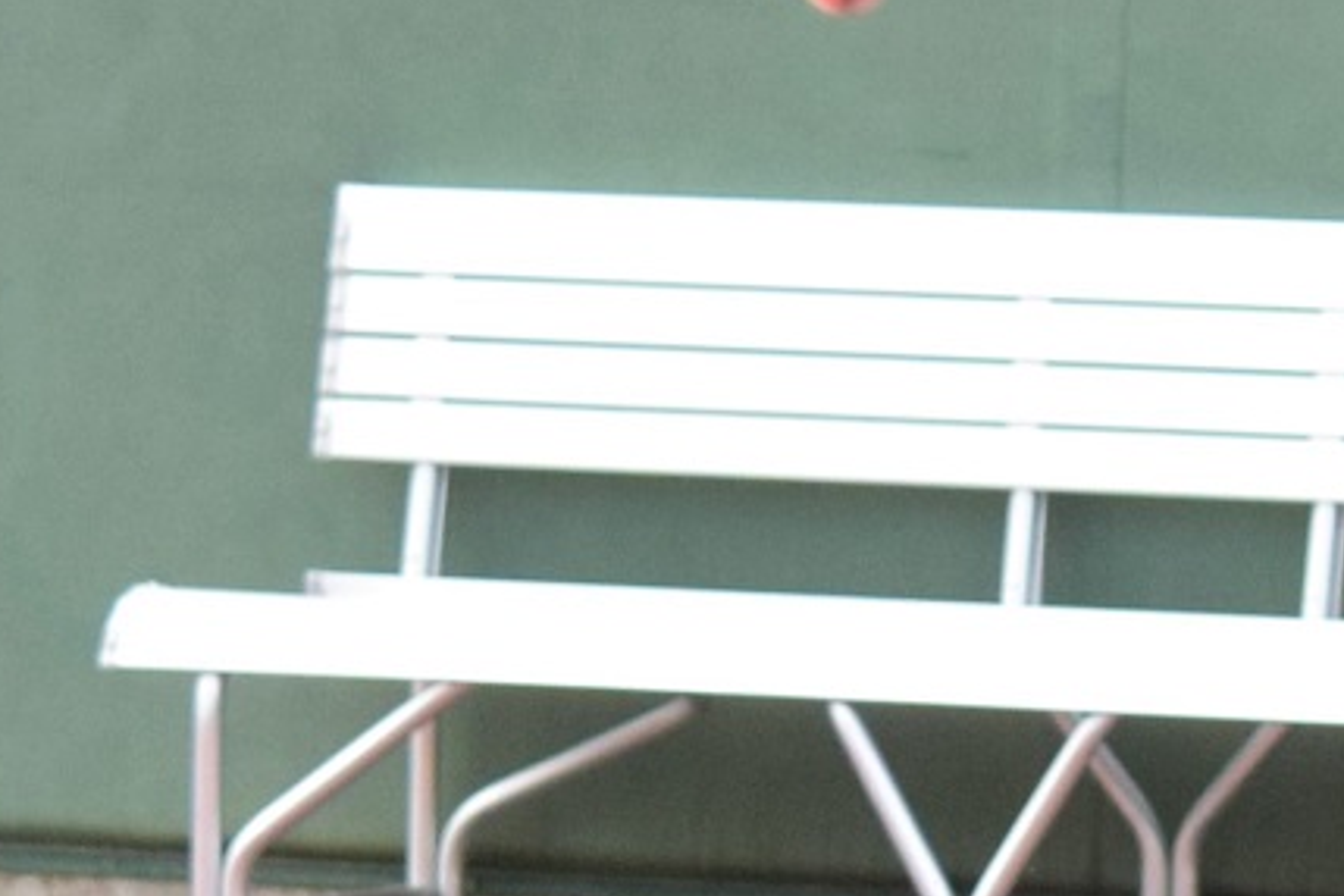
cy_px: 265
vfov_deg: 2.9
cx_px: 1632
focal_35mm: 476
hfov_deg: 4.3
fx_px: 17769
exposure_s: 1/2500
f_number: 4.5
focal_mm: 68
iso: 1250
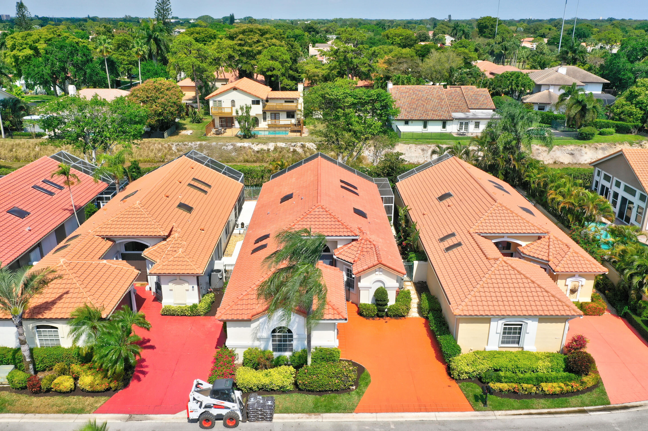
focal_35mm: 29
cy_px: 222
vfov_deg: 44.9
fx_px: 522
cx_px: 322
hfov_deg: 63.7
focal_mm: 10.3
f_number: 7.1
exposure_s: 1/800
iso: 100
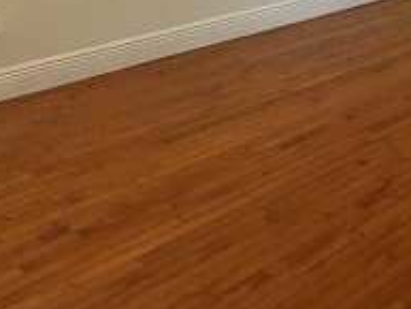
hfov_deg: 24.6
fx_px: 689
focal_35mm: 58
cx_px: 637
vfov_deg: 22.6
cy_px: -90
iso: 200
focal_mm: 2.22
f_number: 2.2
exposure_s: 1/60
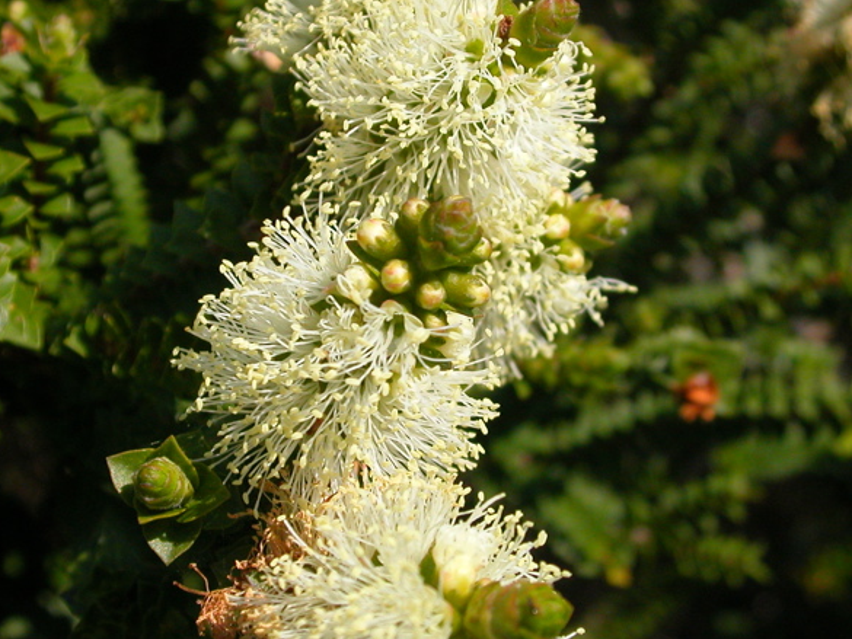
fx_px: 1723
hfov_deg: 27.8
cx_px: 456
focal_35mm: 70
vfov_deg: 21.0
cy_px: 344
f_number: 3.5
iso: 100
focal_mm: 9.7
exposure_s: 1/971
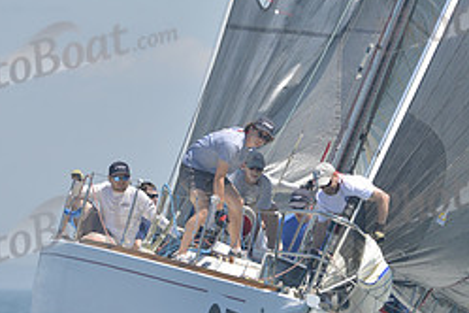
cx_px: 277
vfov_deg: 2.5
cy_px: 306
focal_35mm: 560
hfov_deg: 3.7
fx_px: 7295
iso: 280
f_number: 7.1
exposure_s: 1/1000
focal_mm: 240
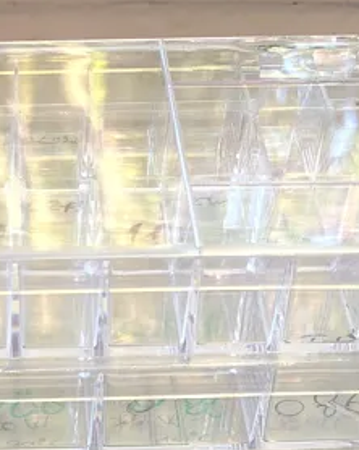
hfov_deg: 16.6
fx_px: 1197
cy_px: 818
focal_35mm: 90
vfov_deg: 17.2
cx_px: -26
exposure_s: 1/100
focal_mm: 5.56
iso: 361
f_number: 1.8
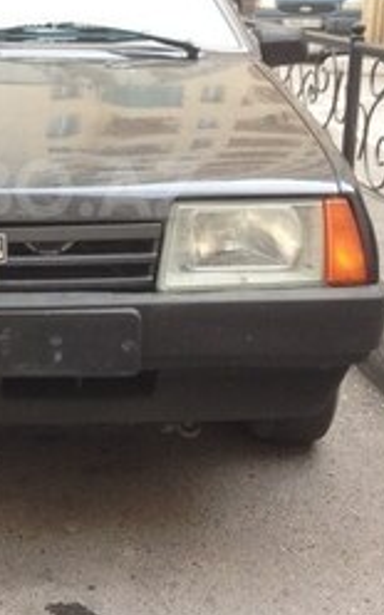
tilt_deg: -7.8
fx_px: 1172
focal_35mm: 70
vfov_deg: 29.1
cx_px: 7
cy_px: 188
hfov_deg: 18.2
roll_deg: -2.6
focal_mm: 4.12
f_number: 2.4
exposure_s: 1/120
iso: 80
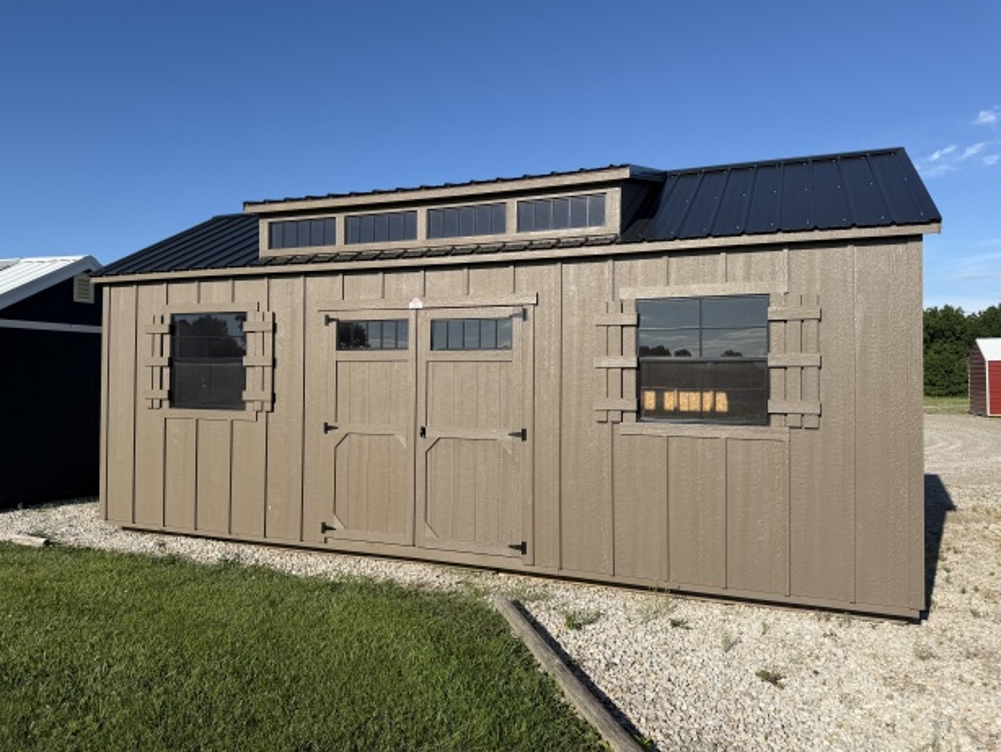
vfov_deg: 54.9
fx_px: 723
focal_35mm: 25
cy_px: 369
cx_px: 484
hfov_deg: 69.4
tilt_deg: +0.3
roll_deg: +1.0
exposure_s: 1/6173
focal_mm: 6.76
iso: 80
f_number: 1.78
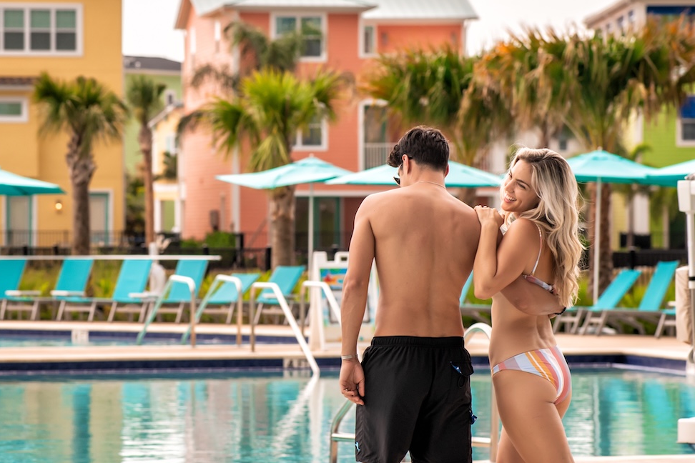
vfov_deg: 6.4
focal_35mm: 216
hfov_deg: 9.5
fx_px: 4170
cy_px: 198
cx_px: 270
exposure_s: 1/400
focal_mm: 105
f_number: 4.5
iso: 320
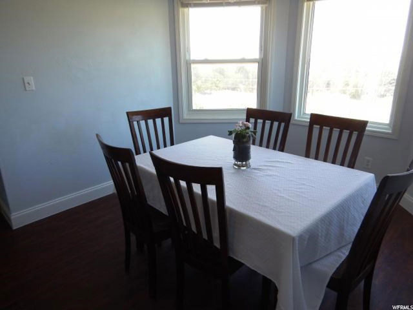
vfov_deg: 56.8
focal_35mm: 24
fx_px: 286
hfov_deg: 71.6
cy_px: 155
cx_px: 206
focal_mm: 4.3
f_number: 2.8
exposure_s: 1/100
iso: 125
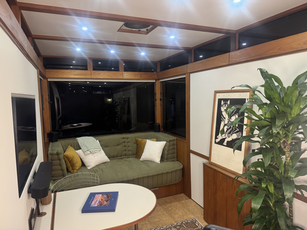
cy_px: 115
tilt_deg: -5.2
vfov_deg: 56.8
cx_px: 154
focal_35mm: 24
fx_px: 213
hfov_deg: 71.6
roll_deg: +1.2
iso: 320
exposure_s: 1/42
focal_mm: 6.76
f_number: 1.78
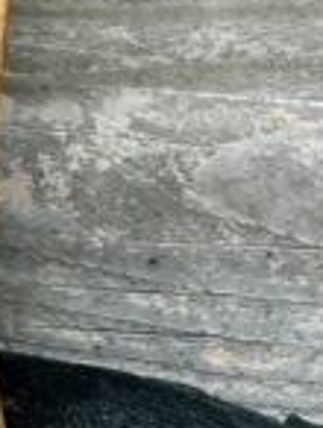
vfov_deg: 12.1
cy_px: -466
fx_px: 1762
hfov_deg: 10.0
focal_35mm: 142
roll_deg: -1.2
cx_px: -214
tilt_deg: -15.3
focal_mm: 5.7
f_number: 1.5
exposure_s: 1/214
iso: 40
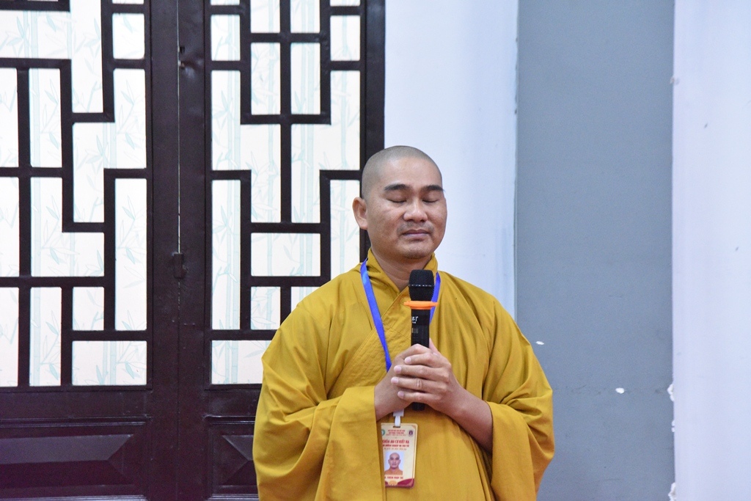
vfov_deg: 11.4
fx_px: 2504
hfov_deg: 17.1
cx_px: 376
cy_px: 250
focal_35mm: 120
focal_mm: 120
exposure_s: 1/160
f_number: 4
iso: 10000
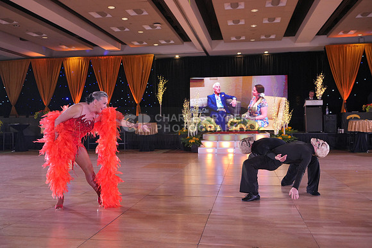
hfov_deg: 54.4
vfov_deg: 37.9
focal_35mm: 35
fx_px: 362
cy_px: 124
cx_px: 186
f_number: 4
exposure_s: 1/400
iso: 2000
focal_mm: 35
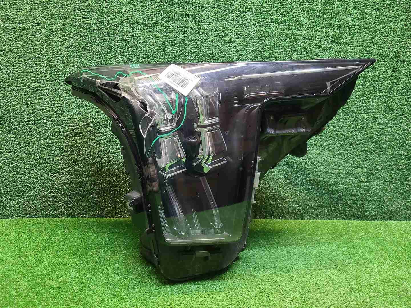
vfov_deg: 53.1
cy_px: 154
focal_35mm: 26
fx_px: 309
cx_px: 206
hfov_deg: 67.3
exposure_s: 1/50
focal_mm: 5.4
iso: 373
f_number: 1.8
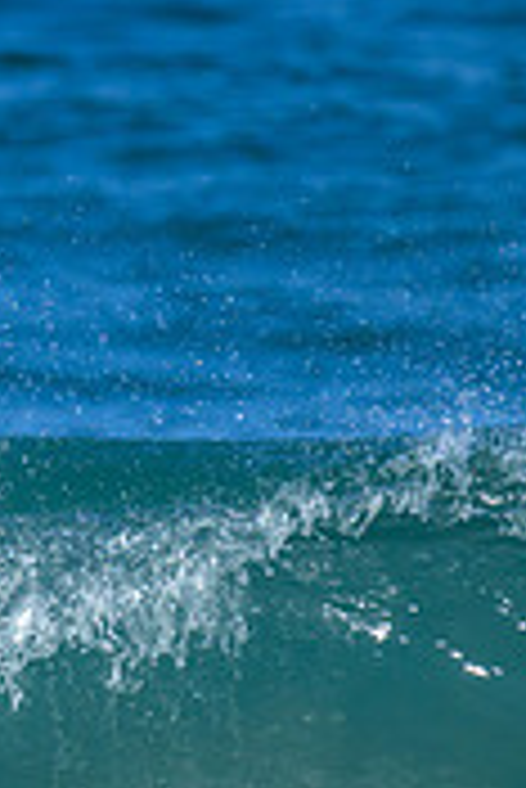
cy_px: 615
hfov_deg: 0.4
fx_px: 81035
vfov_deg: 0.6
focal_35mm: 3705
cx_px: -616
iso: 720
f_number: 9
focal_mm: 1120
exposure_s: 1/2000
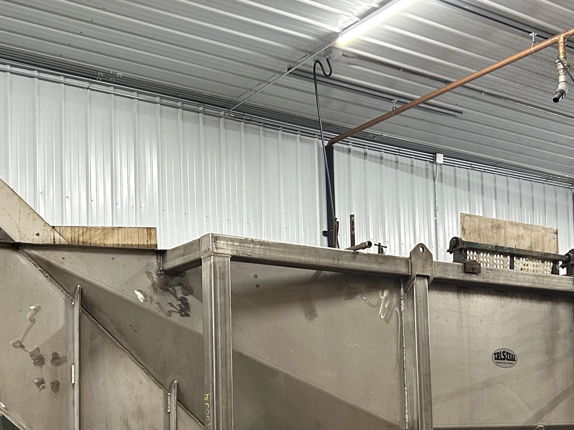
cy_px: 361
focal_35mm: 52
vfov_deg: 27.3
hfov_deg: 36.8
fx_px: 862
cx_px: 267
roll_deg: +2.6
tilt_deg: +5.4
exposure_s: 1/60
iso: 200
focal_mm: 5.7
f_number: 1.5
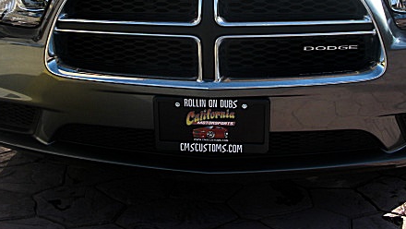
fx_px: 614
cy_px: 28
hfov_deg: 36.6
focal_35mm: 57
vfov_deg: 20.7
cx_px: 217
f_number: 2.8
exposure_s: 1/400
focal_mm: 6.3
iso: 50
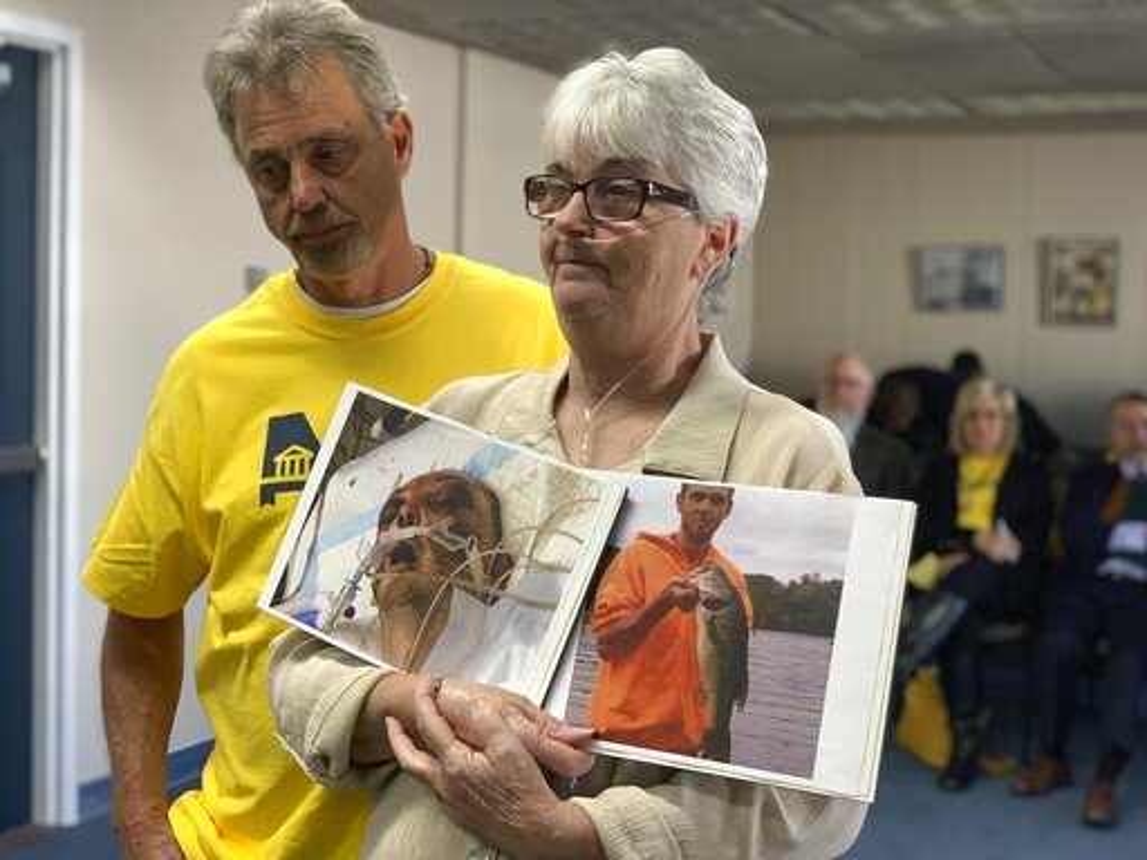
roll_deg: -1.8
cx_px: 574
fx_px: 1723
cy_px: 430
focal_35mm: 52
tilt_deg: -3.5
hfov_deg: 36.8
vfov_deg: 28.0
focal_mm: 6
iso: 160
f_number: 2.4
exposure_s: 1/60
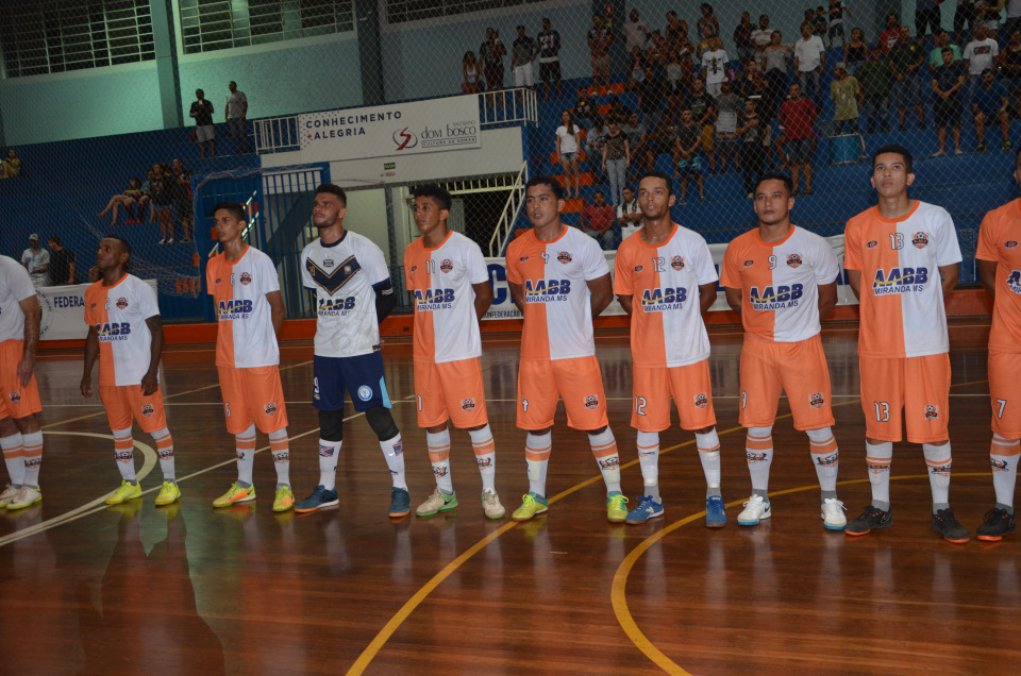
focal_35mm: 38
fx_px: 1061
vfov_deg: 35.3
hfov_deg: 51.4
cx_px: 510
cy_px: 338
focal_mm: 25
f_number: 4
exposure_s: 1/60
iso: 800
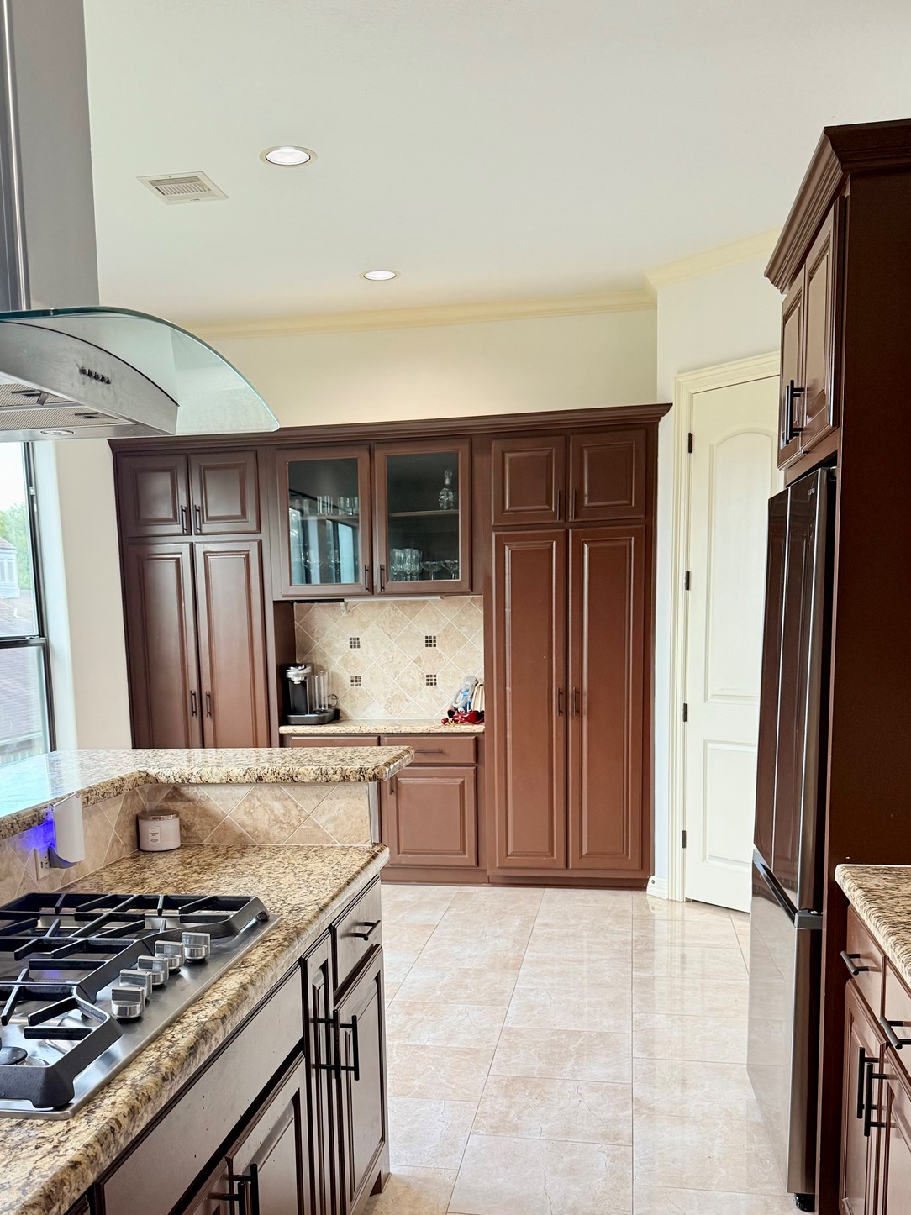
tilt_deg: -8.2
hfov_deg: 41.6
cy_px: 788
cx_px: 378
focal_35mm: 34
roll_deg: +1.9
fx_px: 1193
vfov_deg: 53.1
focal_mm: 6.76
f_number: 1.78
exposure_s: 1/60
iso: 125
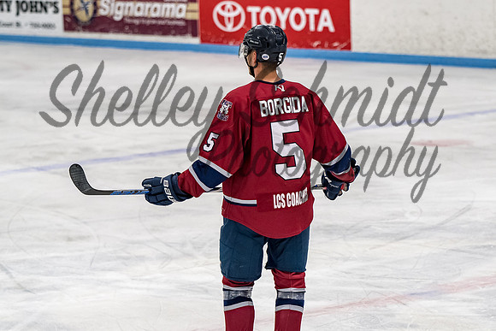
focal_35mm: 202
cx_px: 267
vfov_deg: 6.8
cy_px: 161
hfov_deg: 10.2
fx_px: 2779
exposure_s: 1/800
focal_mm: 120
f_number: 3.2
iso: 1600
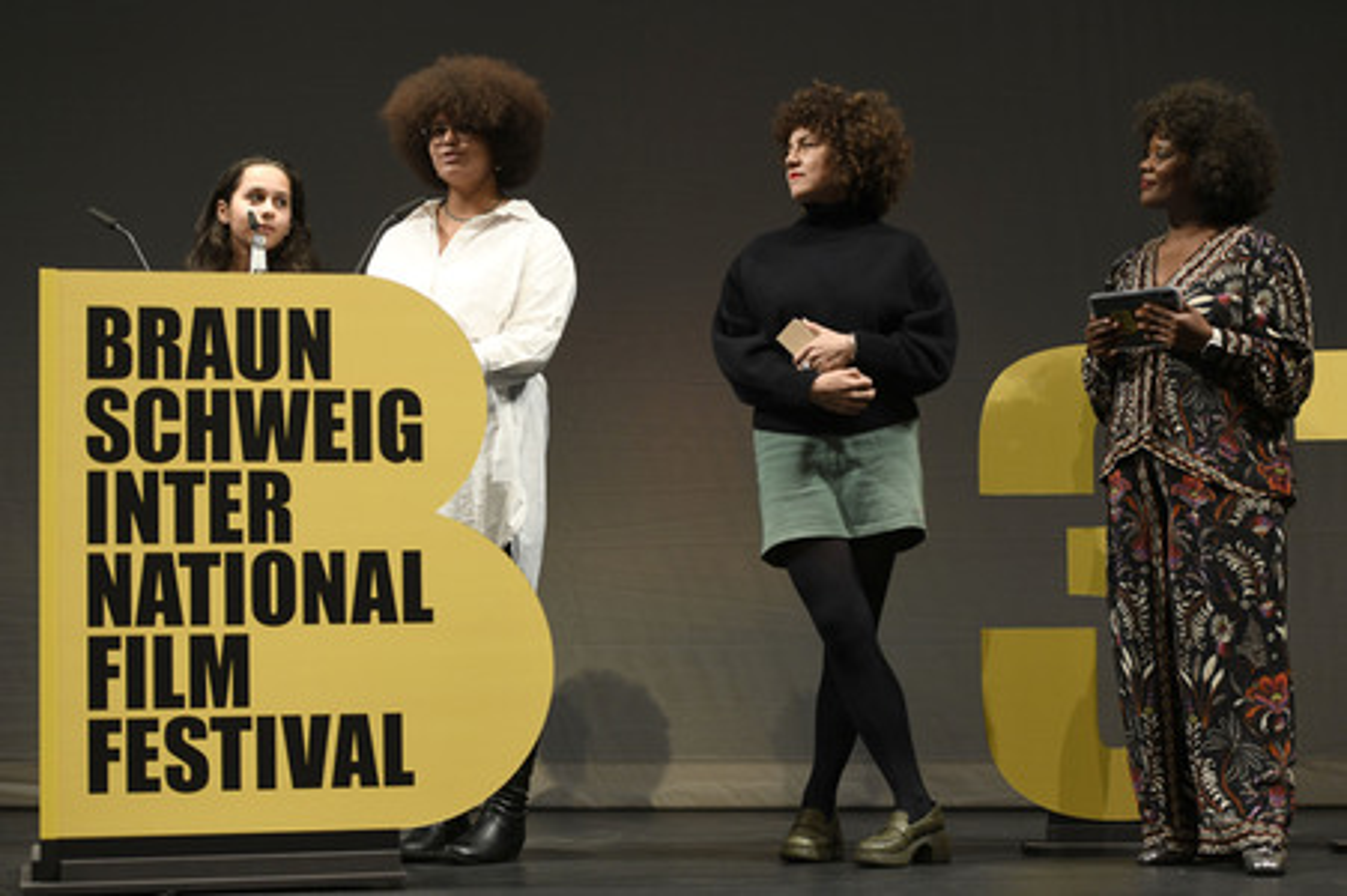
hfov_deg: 28.9
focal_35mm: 70
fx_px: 2617
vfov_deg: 19.4
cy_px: 448
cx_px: 674
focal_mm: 70
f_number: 3.2
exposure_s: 1/320
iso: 1600
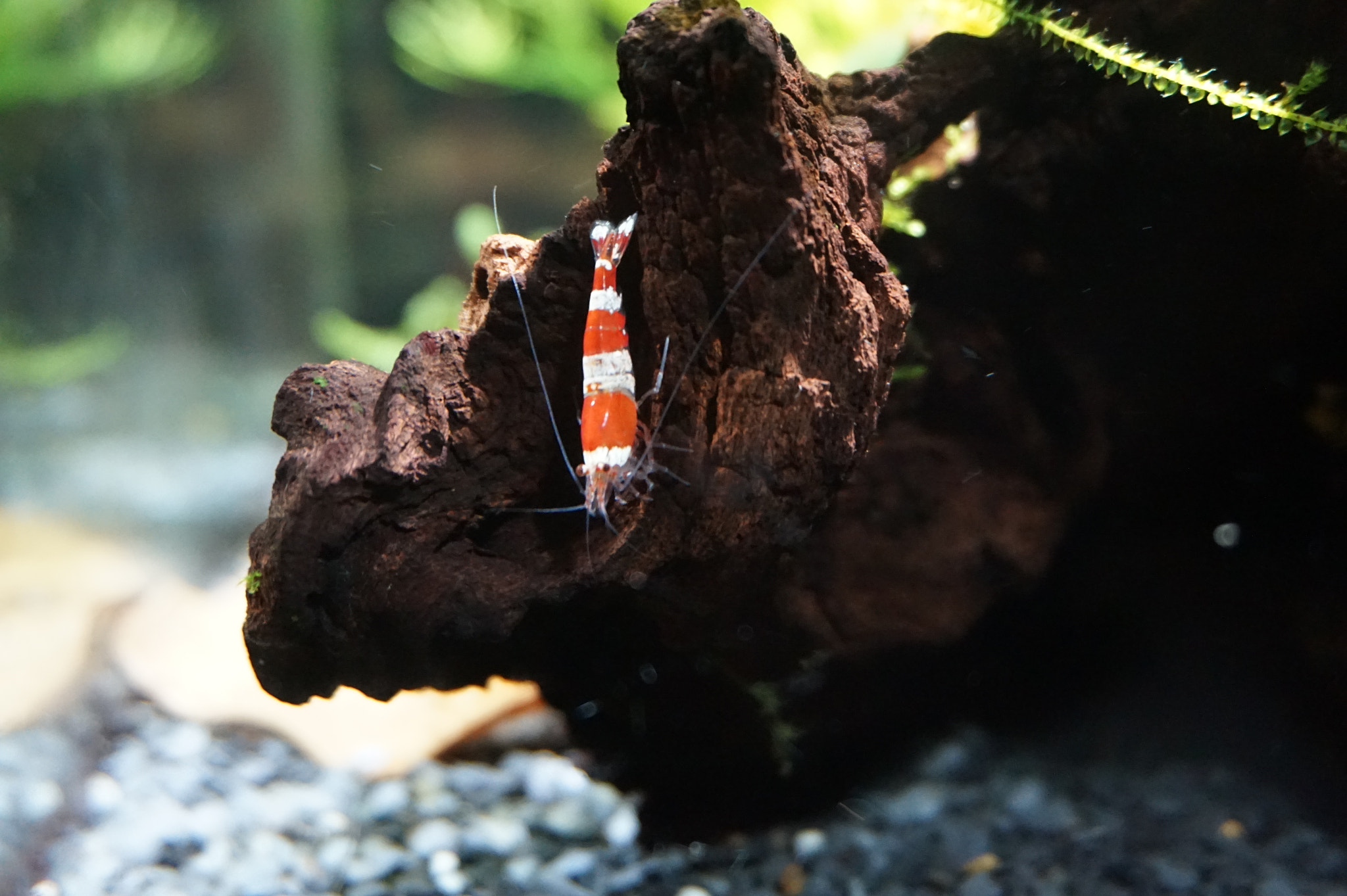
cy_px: 448
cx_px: 674
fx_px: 1627
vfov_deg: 30.8
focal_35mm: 44
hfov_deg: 45.0
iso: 3200
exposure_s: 1/15
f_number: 4.5
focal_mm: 29
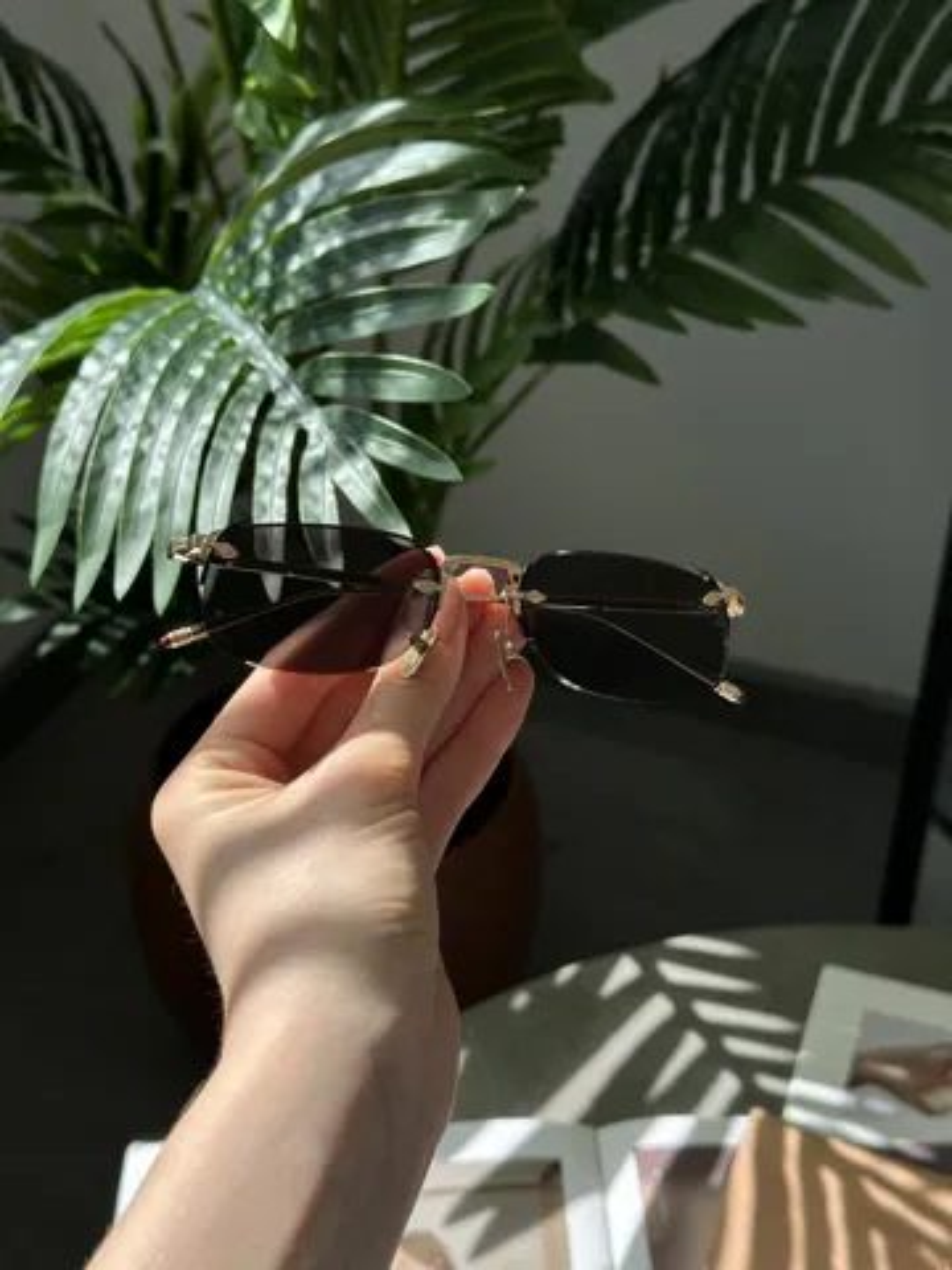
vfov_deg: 39.7
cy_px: 635
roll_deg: -0.2
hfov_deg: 30.3
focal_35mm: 48
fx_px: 1760
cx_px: 476
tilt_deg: -35.6
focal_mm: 6.86
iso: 64
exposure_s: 1/1085
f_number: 1.78
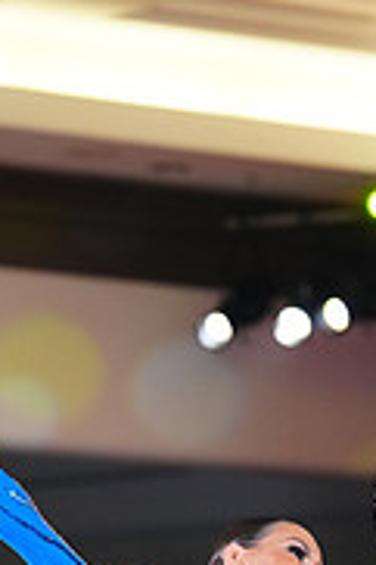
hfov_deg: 3.9
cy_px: 711
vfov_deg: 5.8
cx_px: 263
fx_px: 5509
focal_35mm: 351
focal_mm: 110
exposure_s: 1/400
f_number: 2.8
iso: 2500
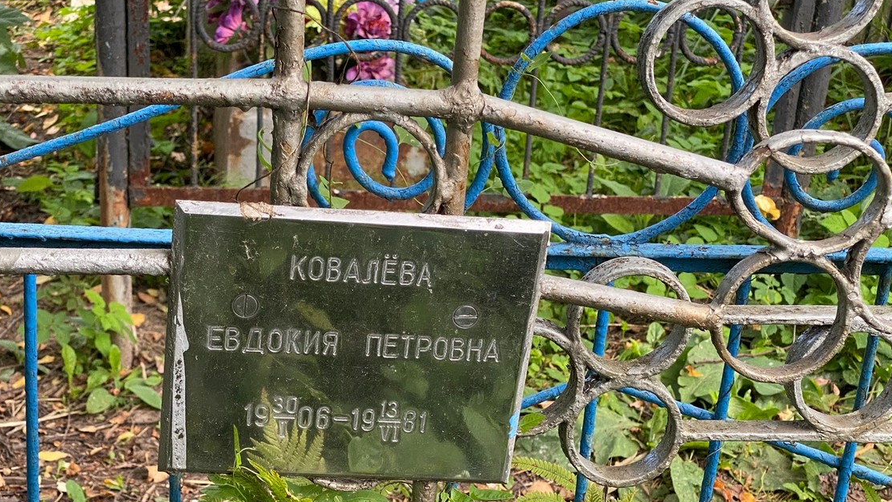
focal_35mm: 73
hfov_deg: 28.9
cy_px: 388
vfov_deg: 16.4
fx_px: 1727
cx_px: 334
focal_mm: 6
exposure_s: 1/121
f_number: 2
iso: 80
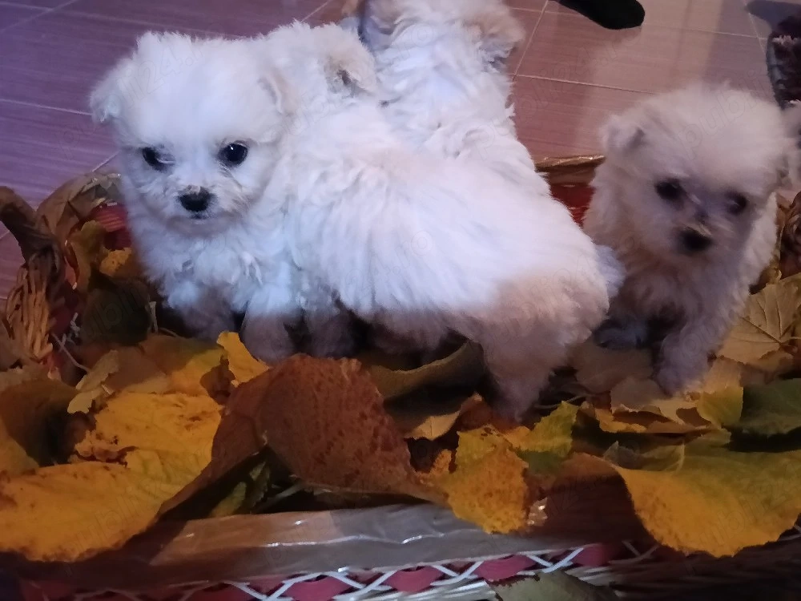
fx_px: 810
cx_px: 400
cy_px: 300
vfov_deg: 40.7
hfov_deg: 52.6
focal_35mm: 35
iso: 2500
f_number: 1.8
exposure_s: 1/14.3
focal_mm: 3.98
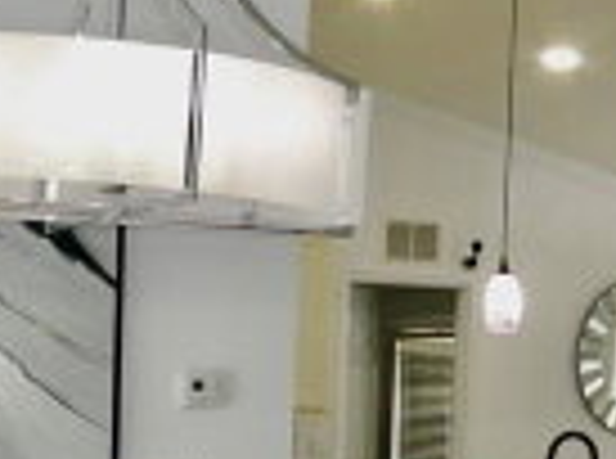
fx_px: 1597
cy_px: 518
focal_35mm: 90
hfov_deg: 20.5
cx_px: -108
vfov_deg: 15.8
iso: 160
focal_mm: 4.3
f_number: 3.3
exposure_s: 1/60
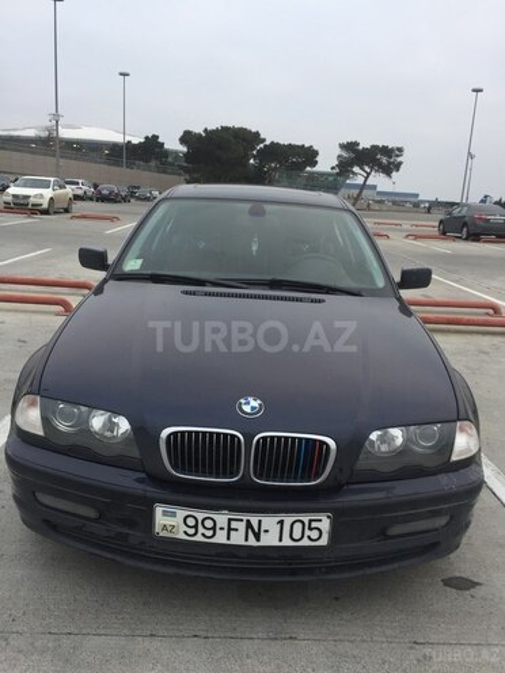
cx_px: 252
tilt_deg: -12.7
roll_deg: -0.8
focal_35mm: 29
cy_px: 336
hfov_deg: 48.2
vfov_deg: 61.7
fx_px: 564
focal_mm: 4.15
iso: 50
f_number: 2.2
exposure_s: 1/100
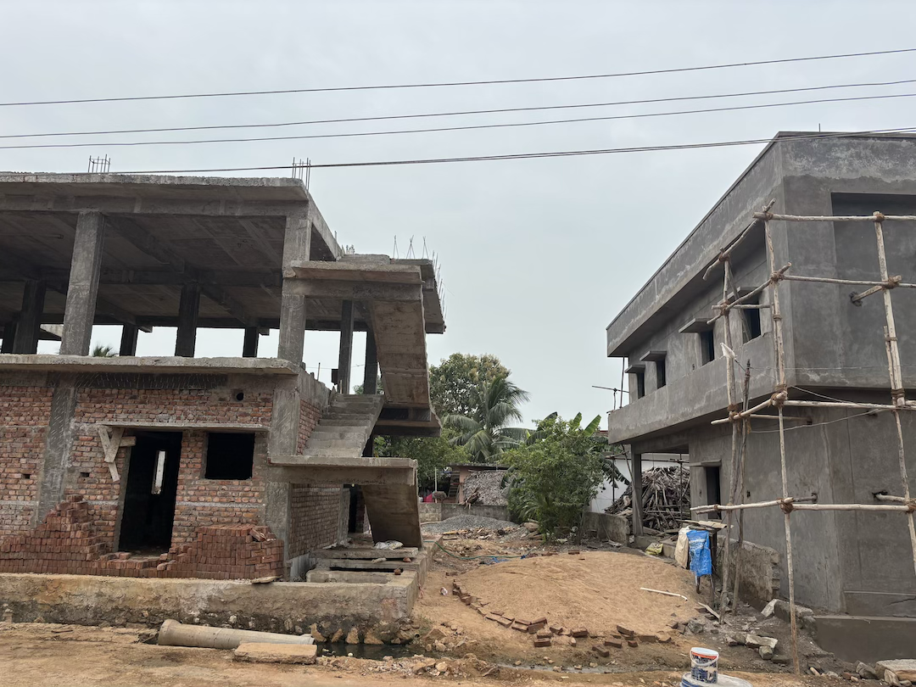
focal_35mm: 26
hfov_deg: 67.3
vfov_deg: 53.1
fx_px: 688
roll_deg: -1.4
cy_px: 344
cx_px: 458
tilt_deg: +11.0
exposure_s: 1/4425
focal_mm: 5.96
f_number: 1.6
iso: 50
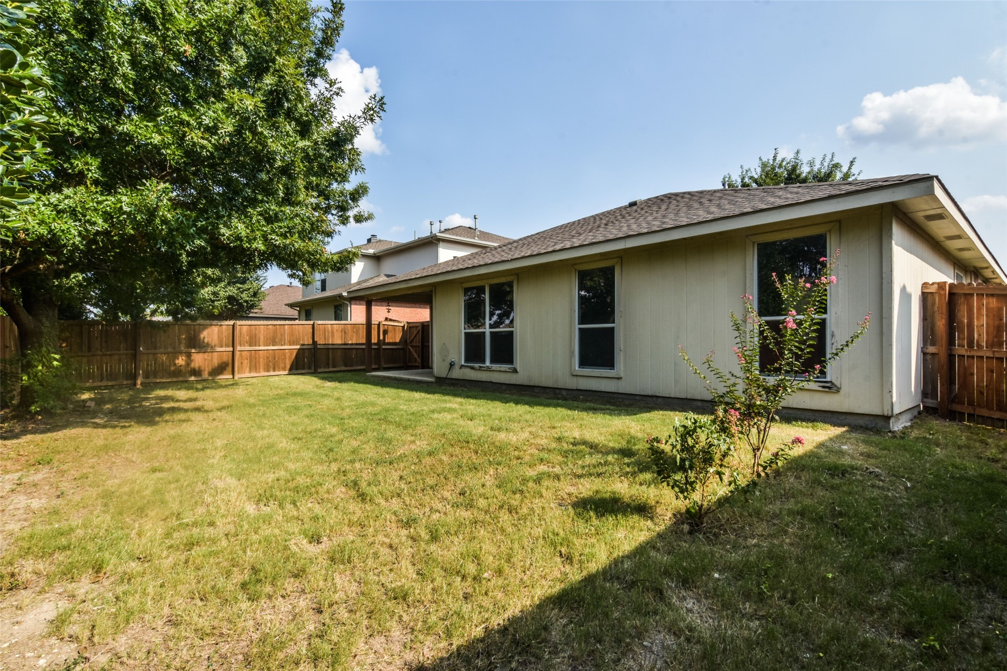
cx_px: 504
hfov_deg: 95.0
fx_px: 462
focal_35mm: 16
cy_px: 336
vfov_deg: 72.1
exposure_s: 1/100
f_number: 16
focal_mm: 11
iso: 250
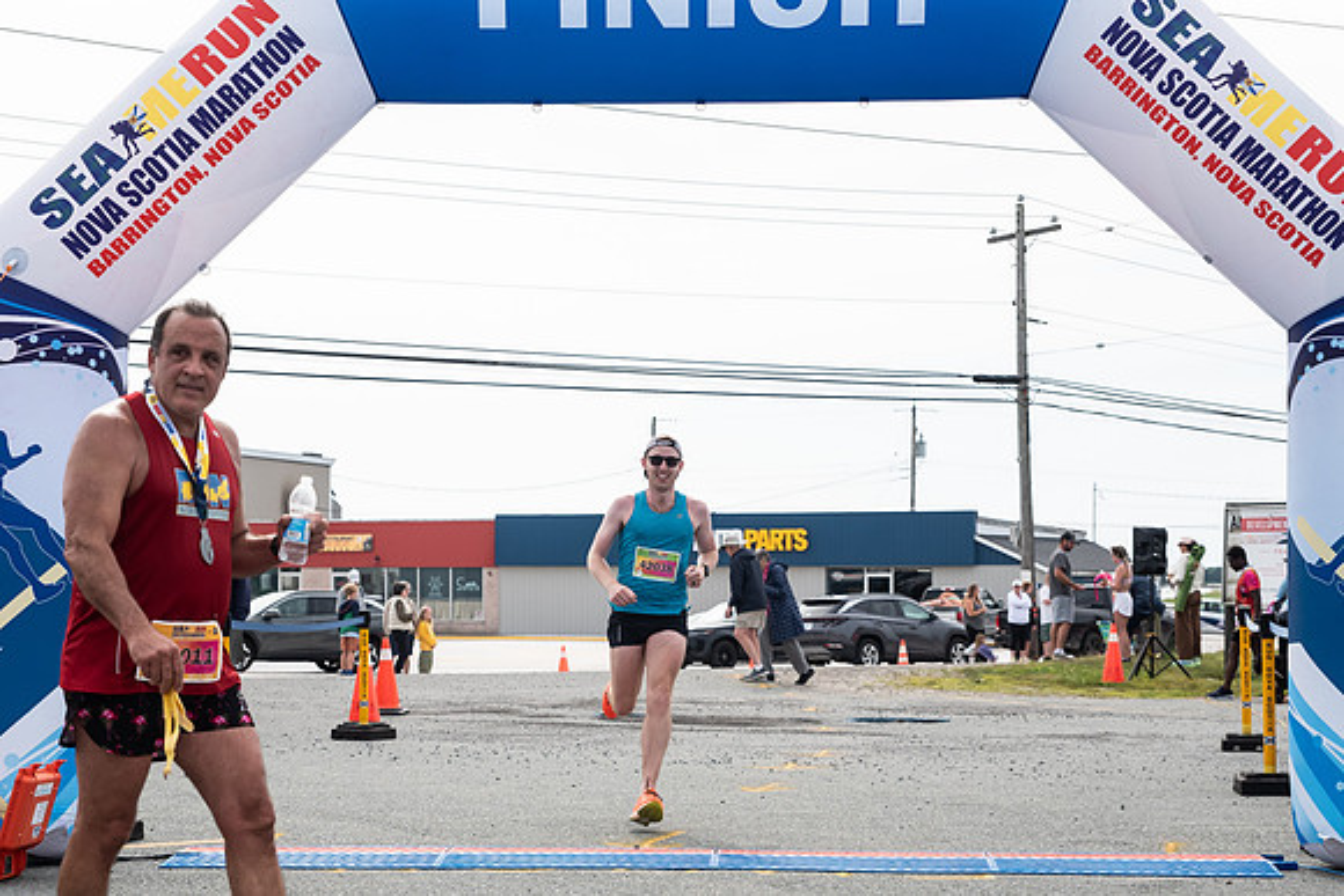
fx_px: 2638
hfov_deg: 28.6
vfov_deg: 19.3
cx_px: 628
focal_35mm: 71
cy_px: 555
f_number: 4
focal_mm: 52
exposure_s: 1/3200
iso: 800
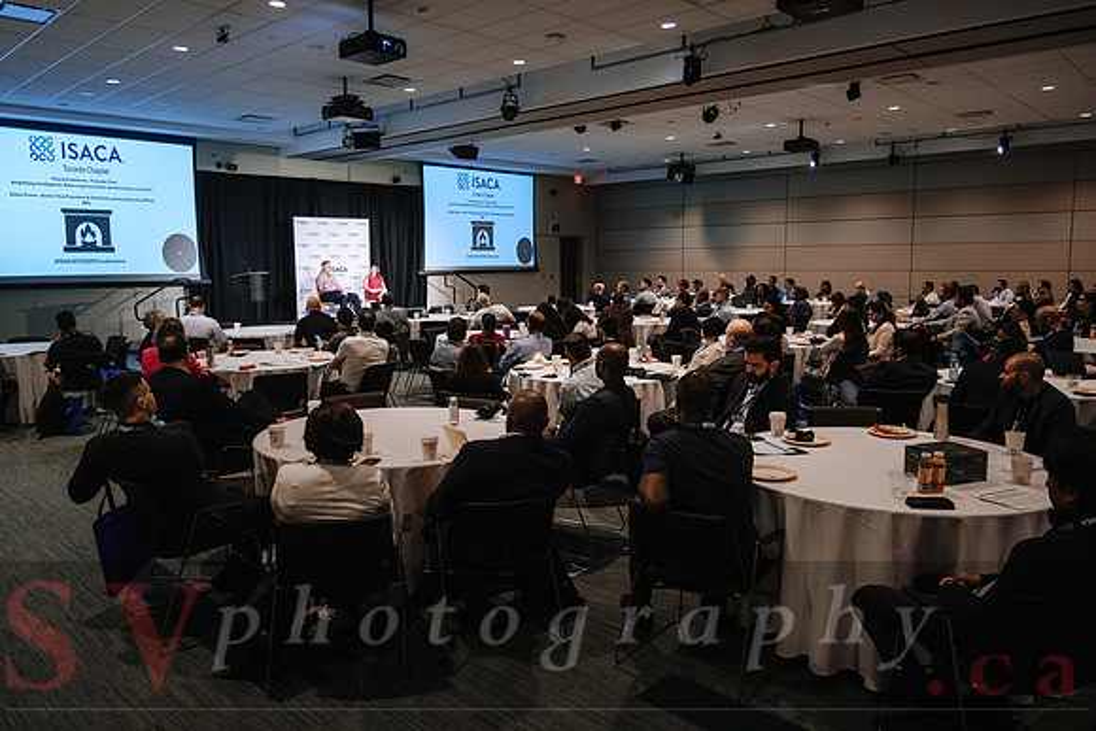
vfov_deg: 50.9
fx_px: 768
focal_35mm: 25
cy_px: 350
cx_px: 522
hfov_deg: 71.0
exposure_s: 1/60
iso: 800
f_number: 2.8
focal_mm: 16
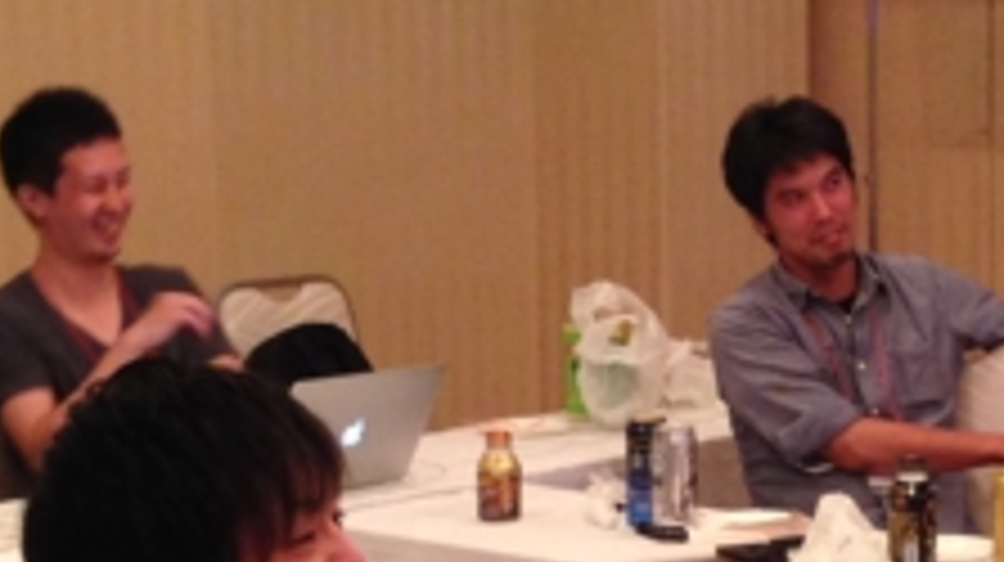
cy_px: 558
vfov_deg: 9.3
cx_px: 752
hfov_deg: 16.6
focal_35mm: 129
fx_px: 3431
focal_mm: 4.12
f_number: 2.4
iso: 160
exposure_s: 1/20
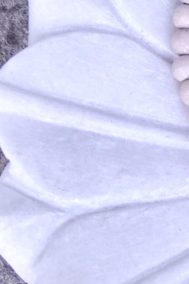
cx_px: 381
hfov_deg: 6.4
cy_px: 158
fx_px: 1630
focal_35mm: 207
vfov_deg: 9.9
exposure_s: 1/160
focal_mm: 32
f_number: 5
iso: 800
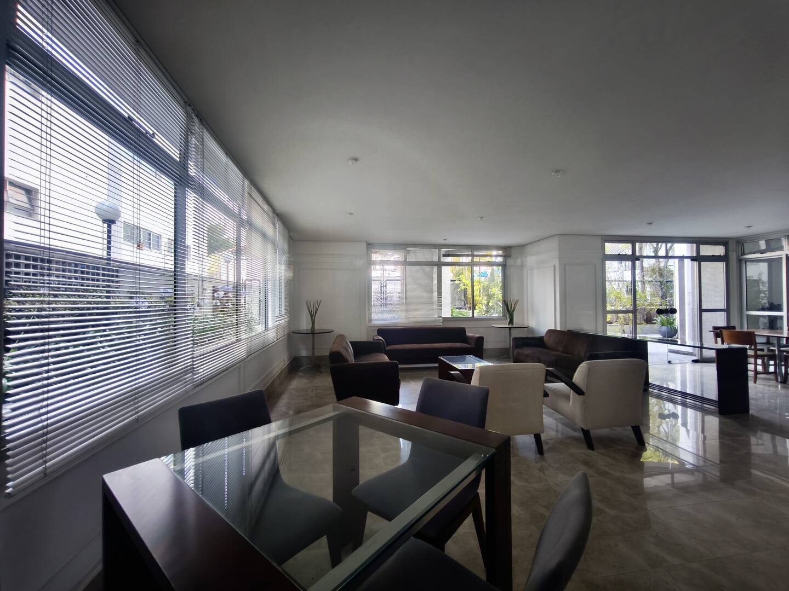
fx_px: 342
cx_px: 394
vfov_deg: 81.7
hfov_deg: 98.2
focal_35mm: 15
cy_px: 296
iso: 320
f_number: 2.2
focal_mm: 1.91
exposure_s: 1/30
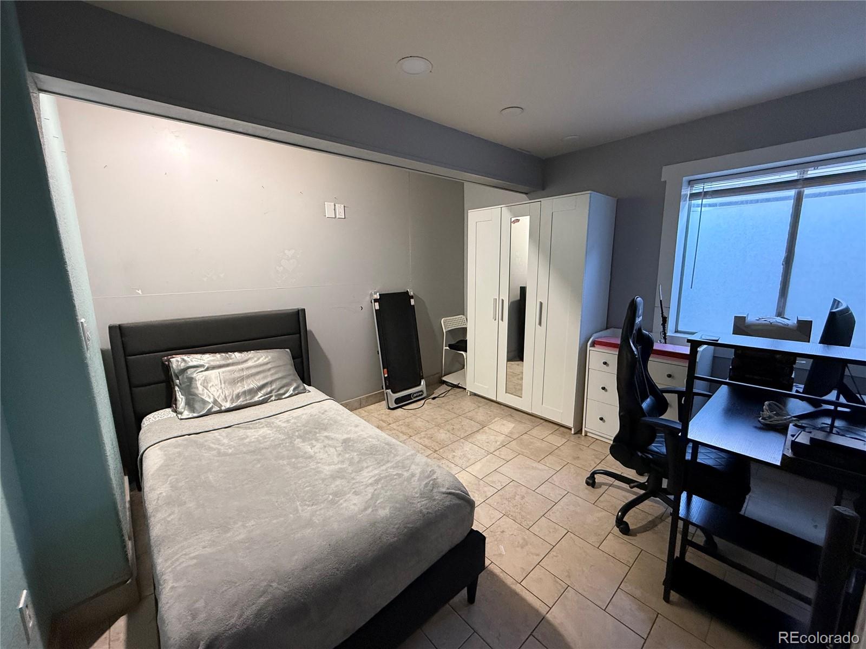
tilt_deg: -9.6
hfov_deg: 102.1
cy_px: 324
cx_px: 433
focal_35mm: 14
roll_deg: +1.0
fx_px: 350
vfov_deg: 85.7
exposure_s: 1/60
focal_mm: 2.22
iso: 500
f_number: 2.2
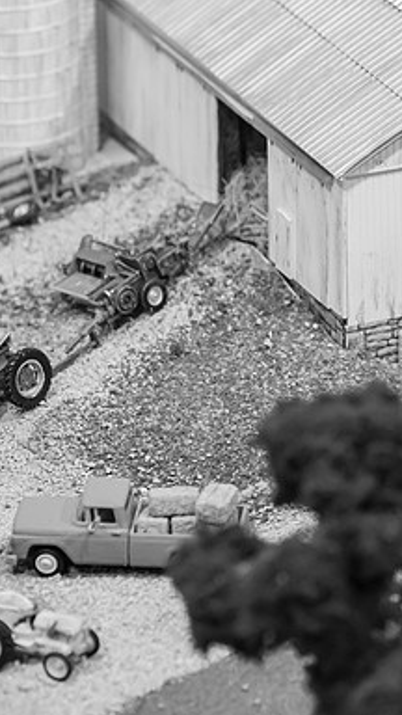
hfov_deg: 4.6
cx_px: 679
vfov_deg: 8.2
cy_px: 271
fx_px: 4965
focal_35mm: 262
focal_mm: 120
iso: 3200
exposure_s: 1/80
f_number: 7.1
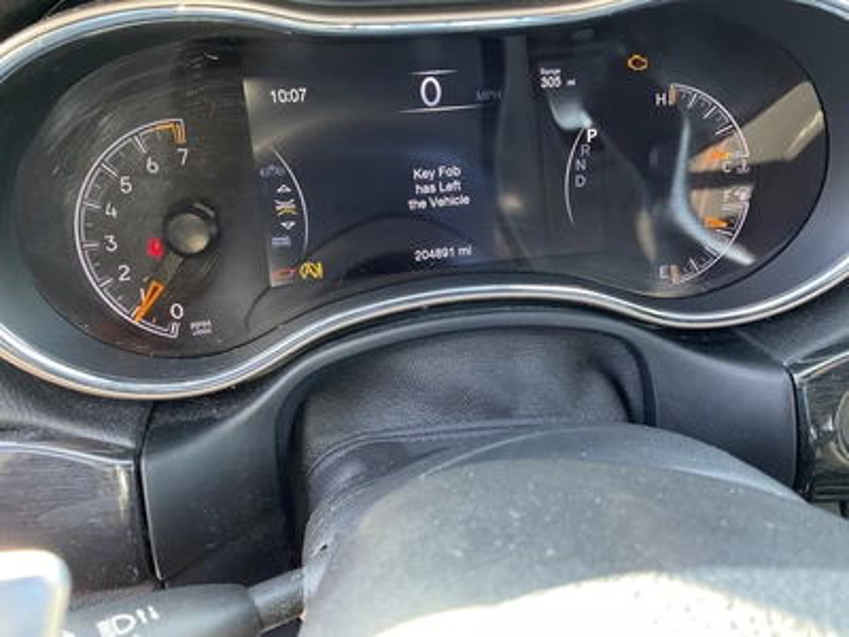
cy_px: 318
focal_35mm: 29
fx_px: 711
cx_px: 424
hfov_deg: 61.7
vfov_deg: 48.2
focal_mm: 3
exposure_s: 1/60
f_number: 1.8
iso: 125
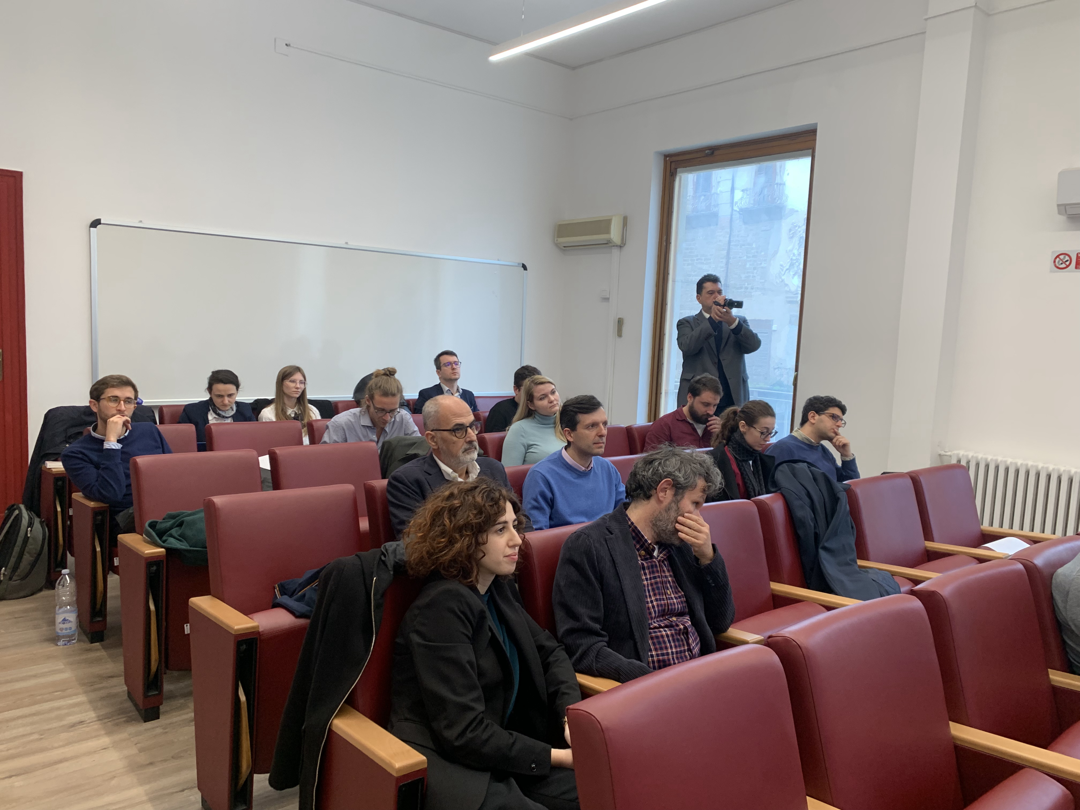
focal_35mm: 26
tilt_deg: -7.7
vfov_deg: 53.1
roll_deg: -2.6
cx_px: 540
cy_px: 405
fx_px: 811
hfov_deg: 67.3
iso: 100
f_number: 1.8
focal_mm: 4.25
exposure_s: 1/97
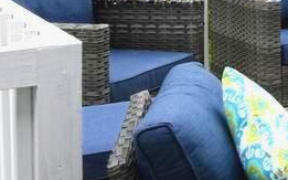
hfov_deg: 13.9
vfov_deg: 11.2
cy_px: -87
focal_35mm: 112
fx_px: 879
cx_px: 668
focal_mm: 14
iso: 64
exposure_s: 1/30
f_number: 8
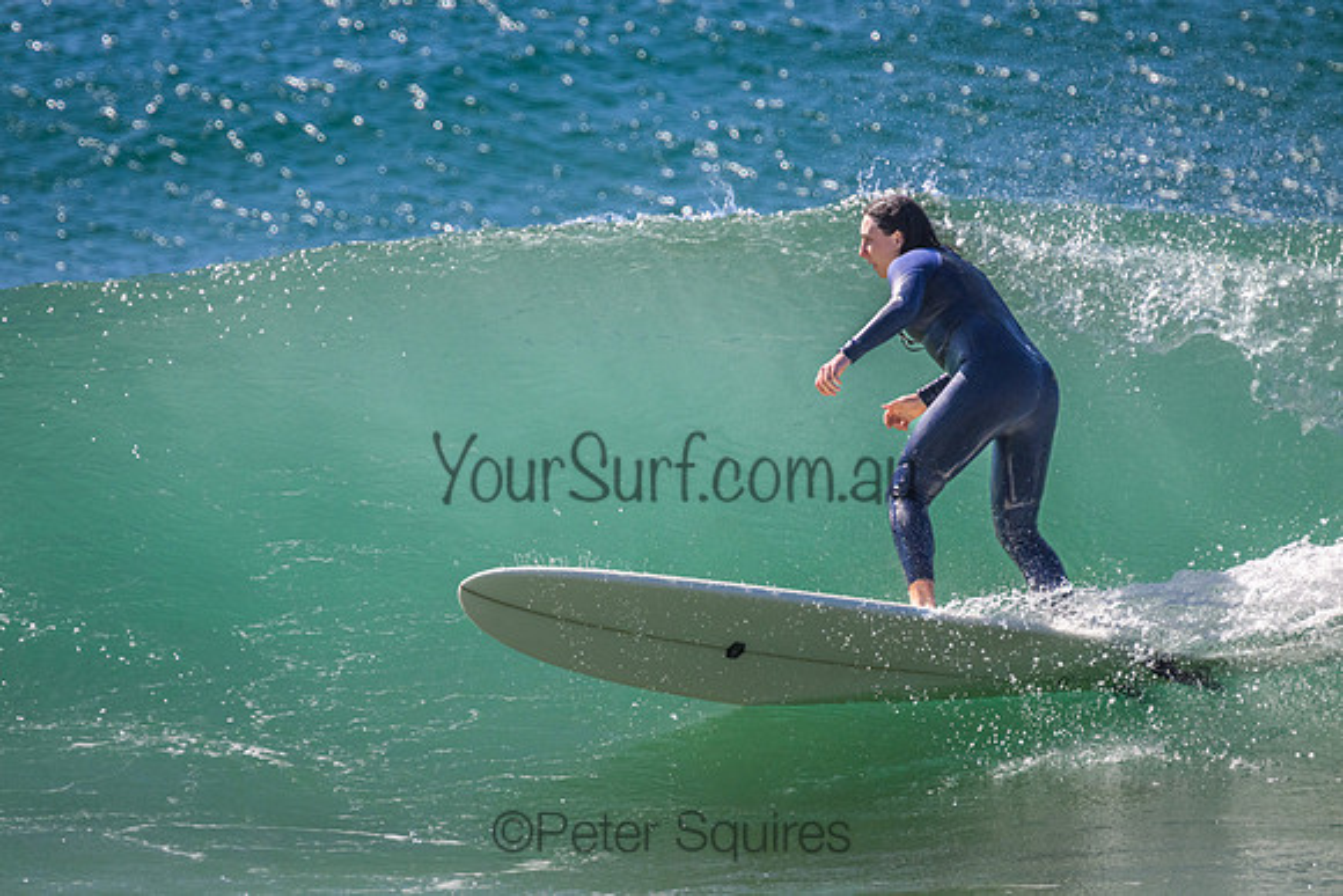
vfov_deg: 1.7
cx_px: 672
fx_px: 29850
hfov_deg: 2.6
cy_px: 448
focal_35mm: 800
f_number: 11
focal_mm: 800
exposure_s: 1/2000
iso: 1800
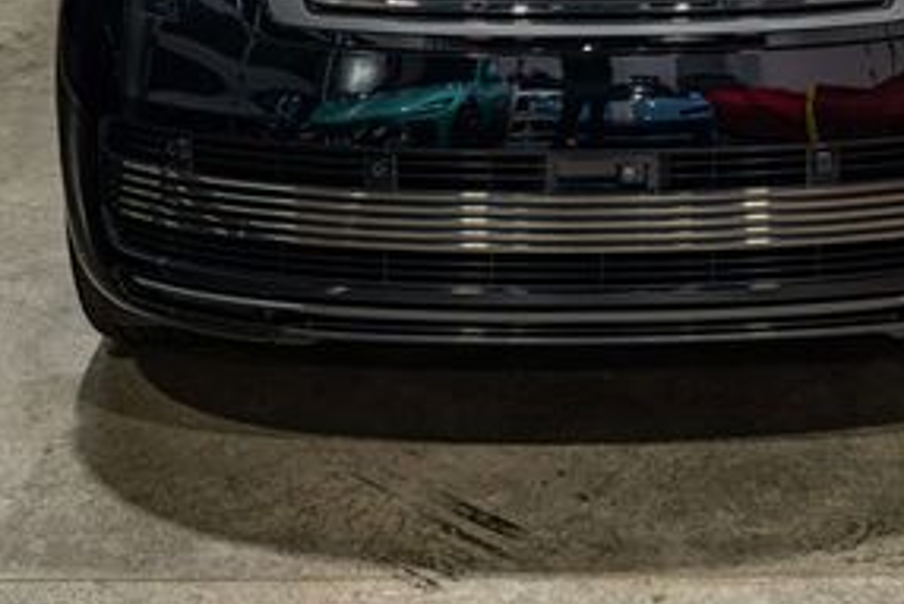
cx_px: 604
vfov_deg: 16.8
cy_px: -33
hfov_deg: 25.5
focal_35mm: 79
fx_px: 1985
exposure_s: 1/60
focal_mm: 35
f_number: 5
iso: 1600
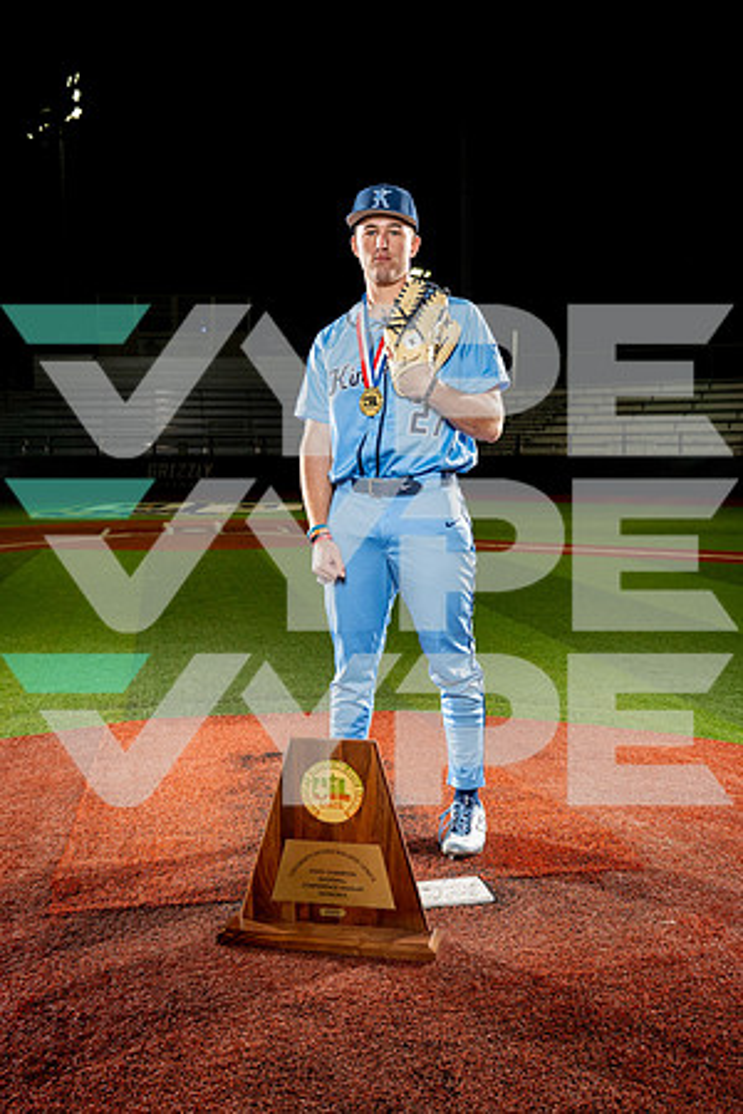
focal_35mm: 38
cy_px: 557
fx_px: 1176
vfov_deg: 50.7
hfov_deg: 35.1
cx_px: 372
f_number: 5.6
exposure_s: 1/250
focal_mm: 38
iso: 800
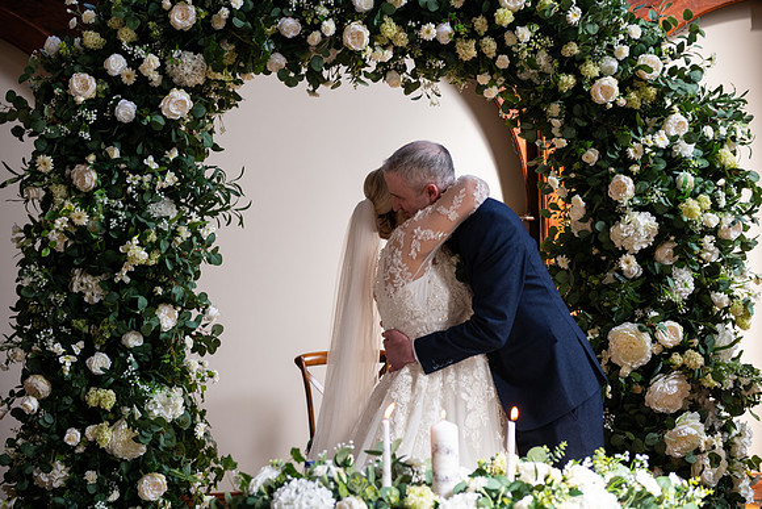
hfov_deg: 33.4
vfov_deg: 22.6
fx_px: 1270
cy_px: 254
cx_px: 381
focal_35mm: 60
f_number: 3.5
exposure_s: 1/160
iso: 500
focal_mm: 60
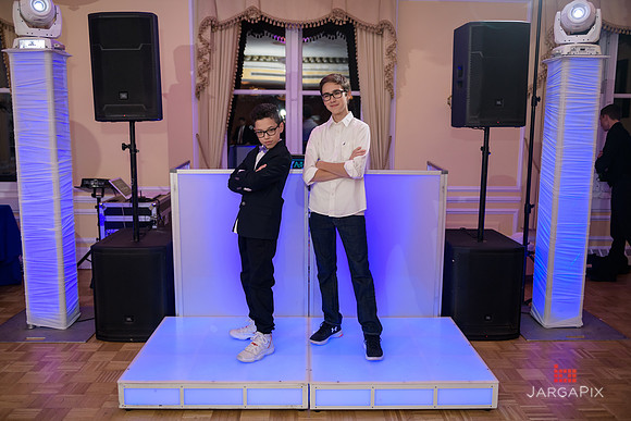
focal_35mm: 32
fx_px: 561
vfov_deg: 41.1
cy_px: 210
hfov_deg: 58.7
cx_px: 316
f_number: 3.2
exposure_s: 1/125
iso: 500
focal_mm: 32
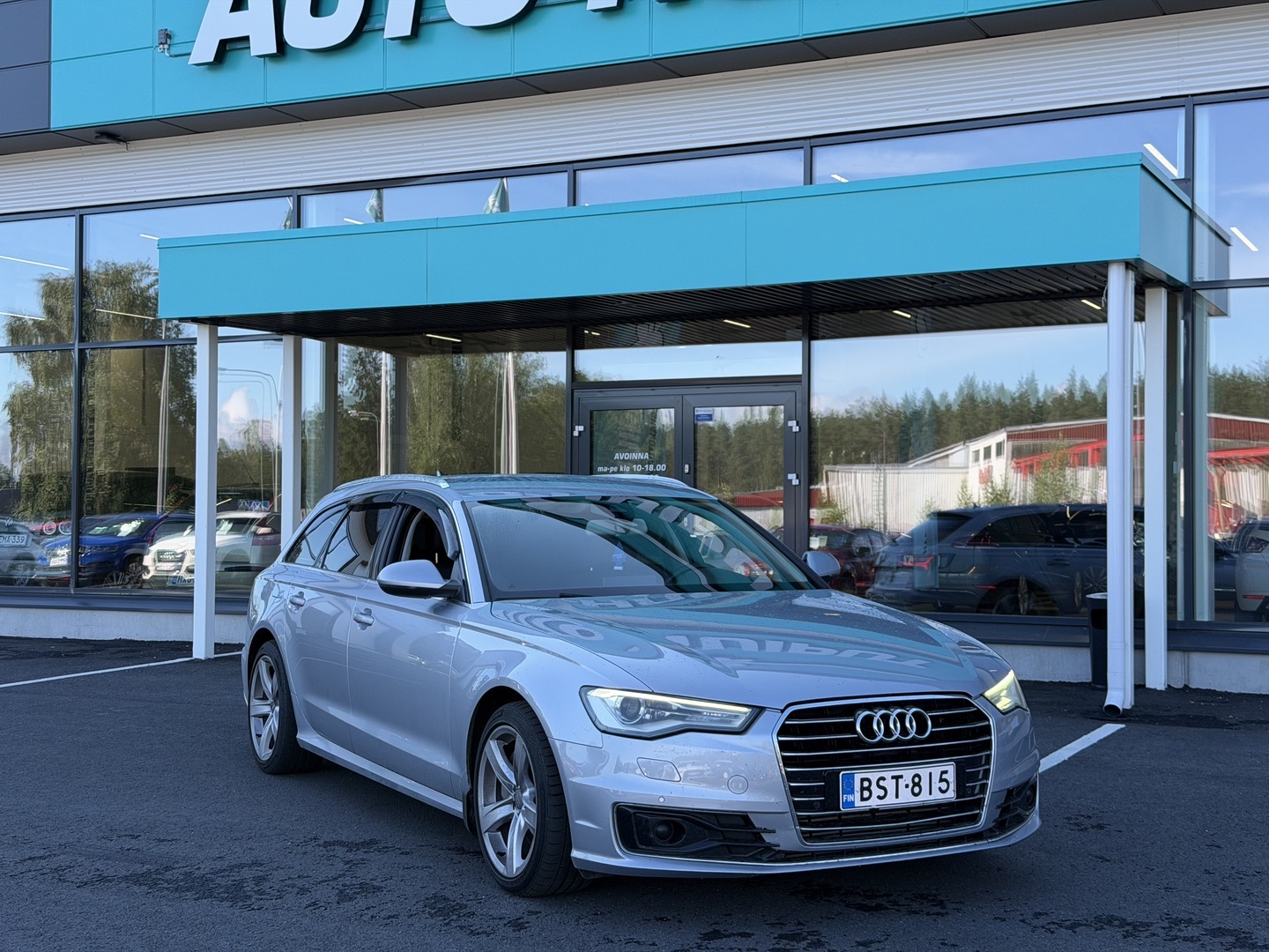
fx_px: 1760
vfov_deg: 30.3
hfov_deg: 39.7
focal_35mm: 48
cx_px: 634
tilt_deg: +1.3
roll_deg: -1.1
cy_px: 476
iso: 64
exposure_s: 1/951
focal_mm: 6.76
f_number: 1.78
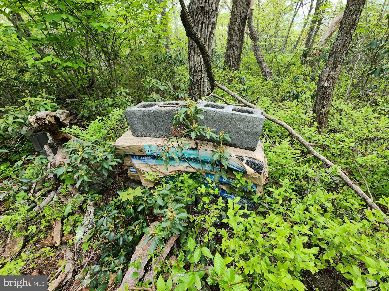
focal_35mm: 13
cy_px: 146
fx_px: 146
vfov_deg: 89.9
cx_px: 194
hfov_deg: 106.2
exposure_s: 1/168
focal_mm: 2.2
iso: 50
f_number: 2.2
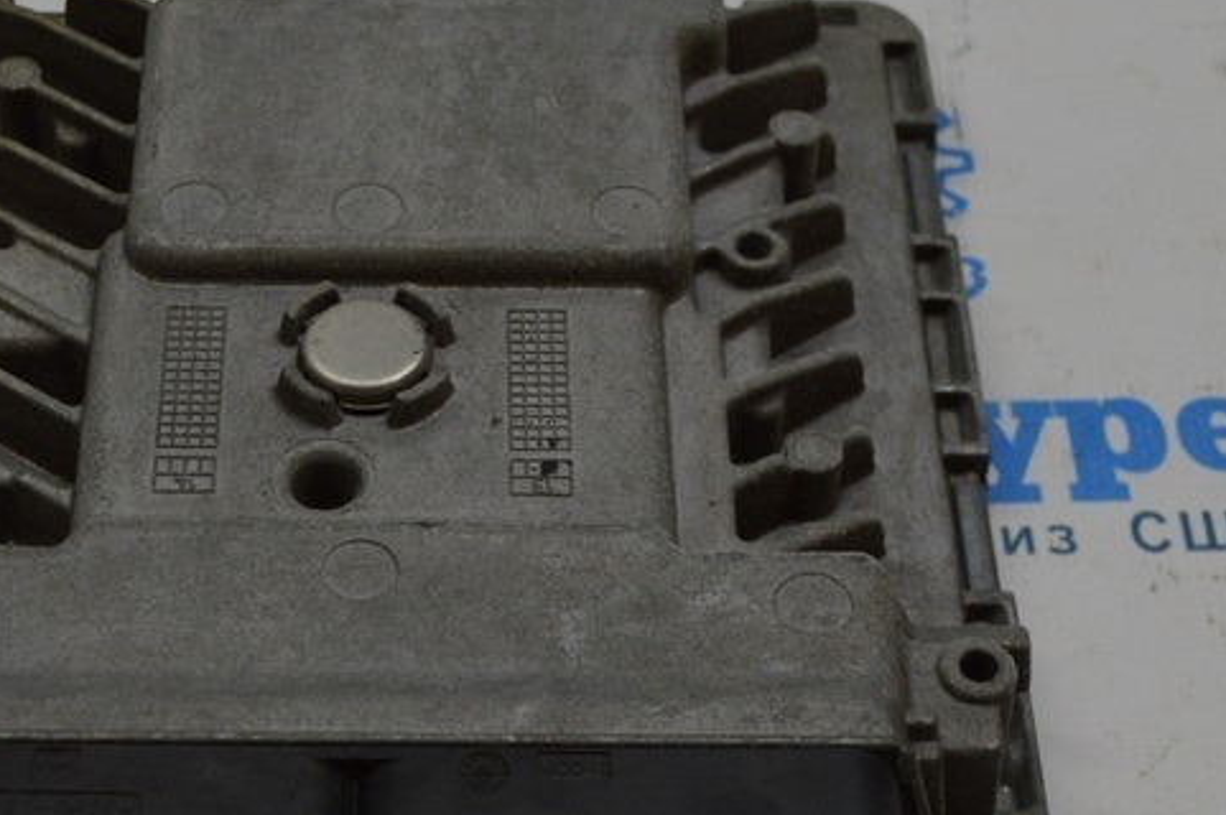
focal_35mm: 83
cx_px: 380
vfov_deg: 16.4
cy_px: 567
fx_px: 2825
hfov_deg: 24.3
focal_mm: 26
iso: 400
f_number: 5.6
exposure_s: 1/125
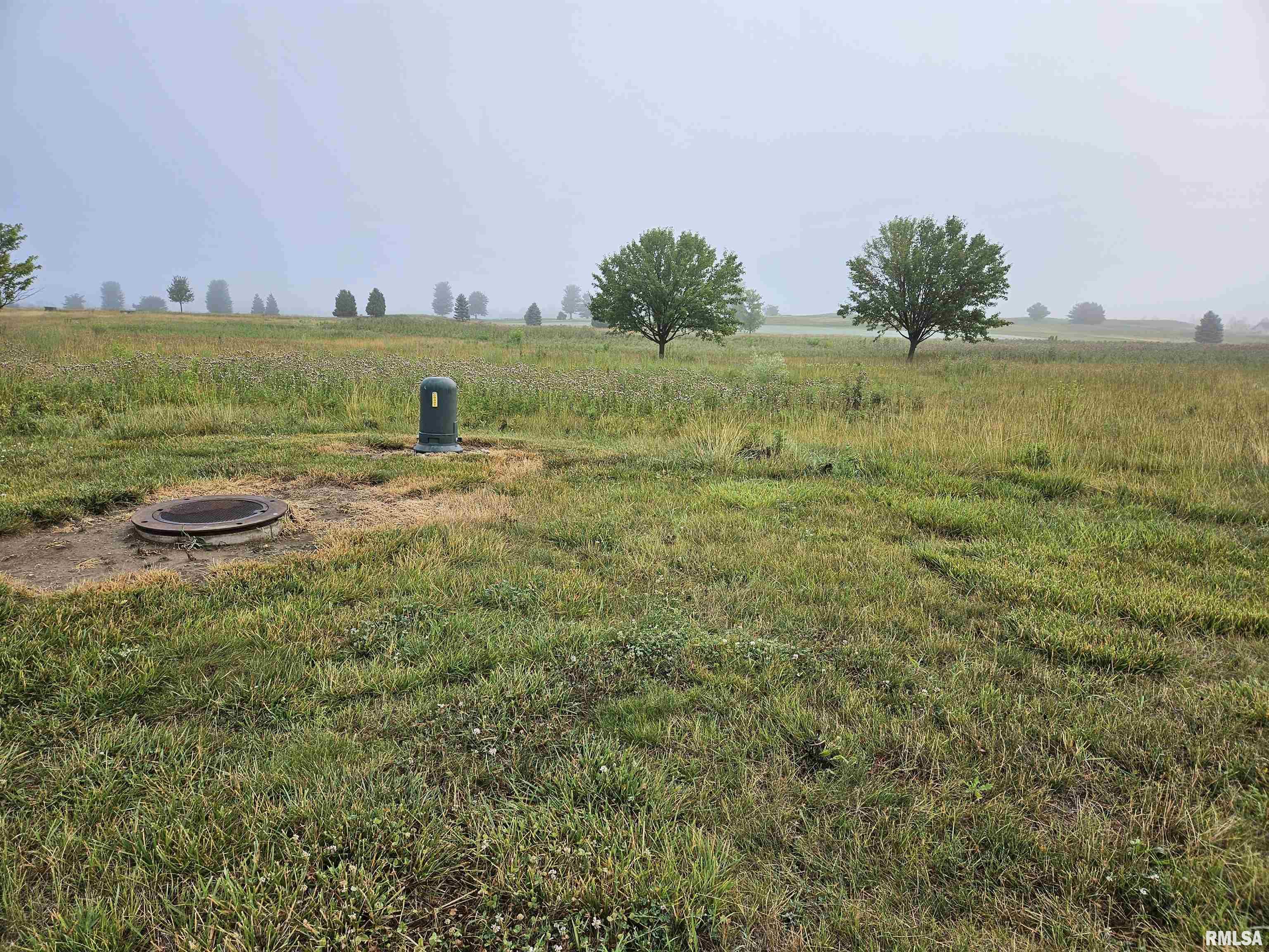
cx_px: 634
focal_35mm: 23
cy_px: 476
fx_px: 843
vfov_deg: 58.9
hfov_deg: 73.9
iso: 25
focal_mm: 5.4
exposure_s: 1/744
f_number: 1.8
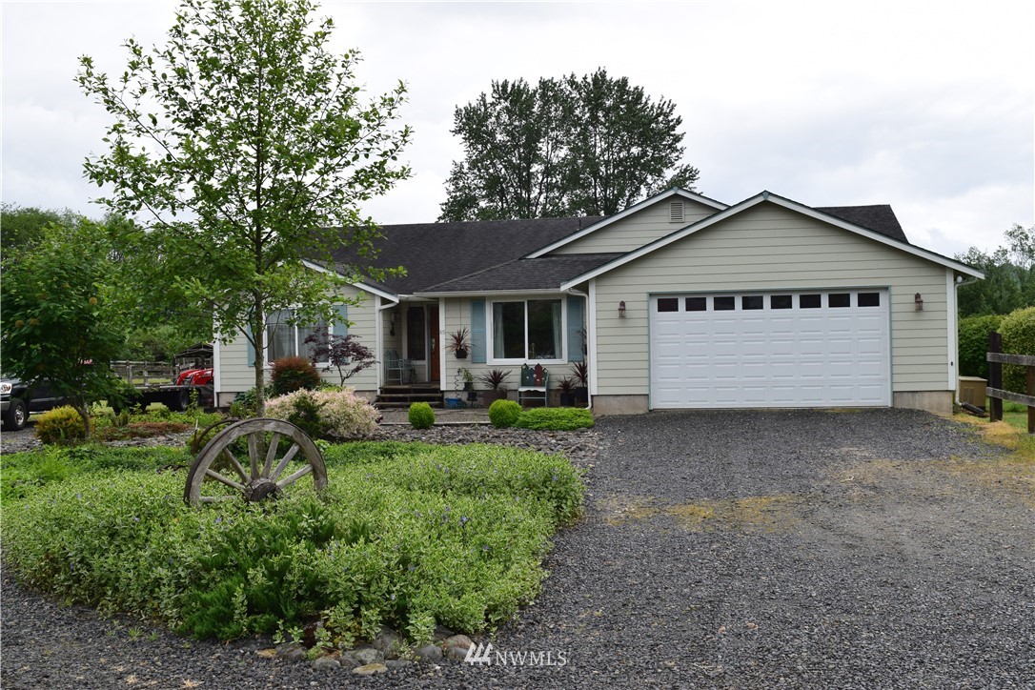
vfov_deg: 34.2
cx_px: 518
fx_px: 1121
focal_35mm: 39
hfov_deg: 49.6
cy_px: 345
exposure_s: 1/400
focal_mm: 26
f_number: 11
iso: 400
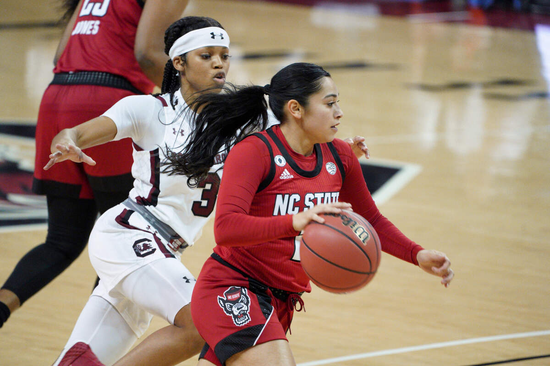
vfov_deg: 3.4
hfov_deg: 5.2
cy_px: 183
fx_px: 6111
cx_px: 275
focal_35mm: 400
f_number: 5.6
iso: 10000
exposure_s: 1/800
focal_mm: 400
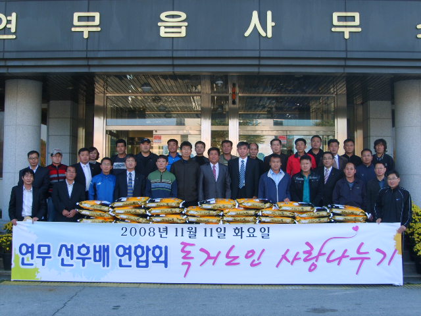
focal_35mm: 43
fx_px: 523
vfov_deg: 33.6
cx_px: 210
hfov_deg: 43.9
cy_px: 158
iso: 50
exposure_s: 1/90
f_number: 3
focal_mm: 7.2
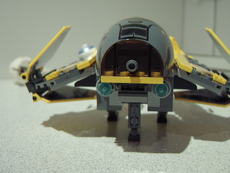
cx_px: 135
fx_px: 253
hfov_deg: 48.7
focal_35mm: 38
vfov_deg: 37.7
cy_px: 76
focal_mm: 8.13
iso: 100
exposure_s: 1/11
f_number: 2.7
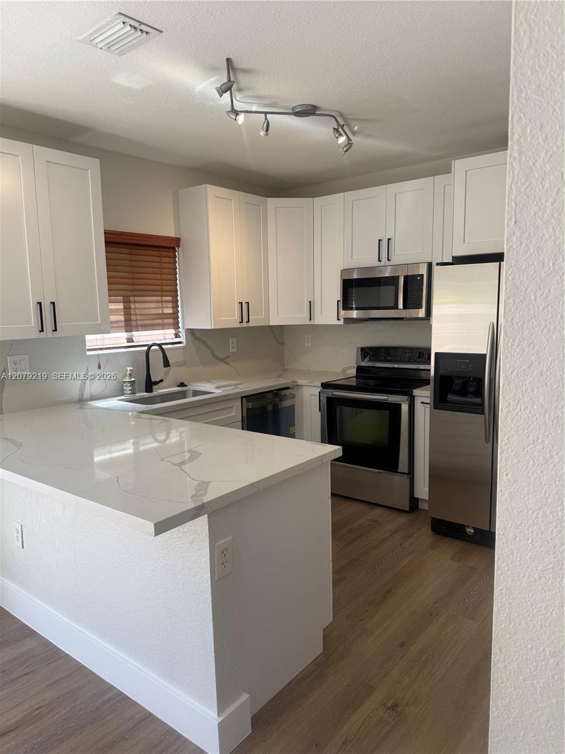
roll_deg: +0.8
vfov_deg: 71.6
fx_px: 522
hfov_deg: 56.8
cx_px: 282
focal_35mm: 24
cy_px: 377
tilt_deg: -7.5
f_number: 1.78
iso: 64
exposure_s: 1/275
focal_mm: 6.76
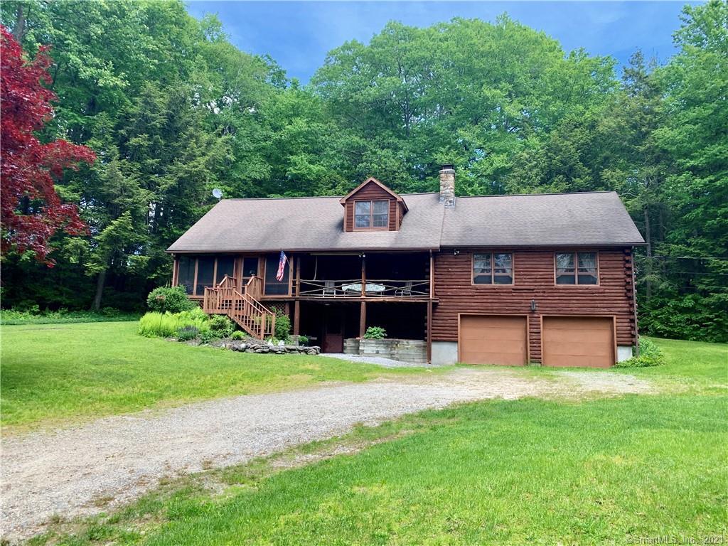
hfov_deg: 67.3
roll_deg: -2.4
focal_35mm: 26
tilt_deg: +9.8
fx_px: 547
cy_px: 273
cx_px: 364
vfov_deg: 53.1
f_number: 1.8
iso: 25
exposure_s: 1/467
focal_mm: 4.25
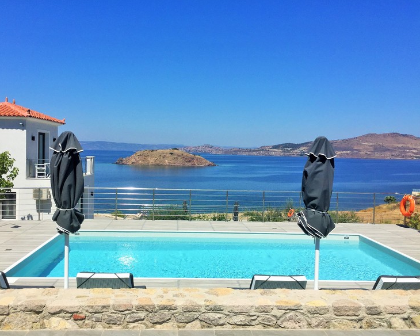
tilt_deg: +0.8
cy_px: 169
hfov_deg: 57.1
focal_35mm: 31
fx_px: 385
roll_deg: -2.4
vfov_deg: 47.1
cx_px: 191
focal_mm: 4.15
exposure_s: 1/4405
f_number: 2.2
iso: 32
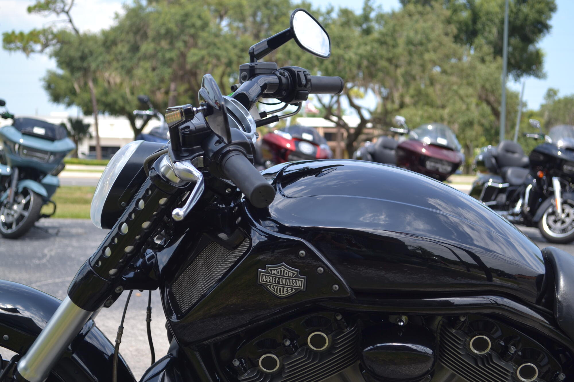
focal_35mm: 66
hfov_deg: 30.5
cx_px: 287
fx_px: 1052
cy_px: 191
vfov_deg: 20.6
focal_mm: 44
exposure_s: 1/200
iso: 100
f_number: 5.3
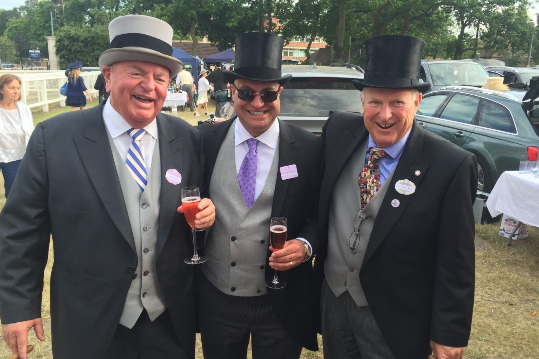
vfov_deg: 42.3
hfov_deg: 60.3
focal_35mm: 31
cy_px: 182
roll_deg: -2.5
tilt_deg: -14.8
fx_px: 464
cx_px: 270
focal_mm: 4.15
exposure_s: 1/267
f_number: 2.2
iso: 32
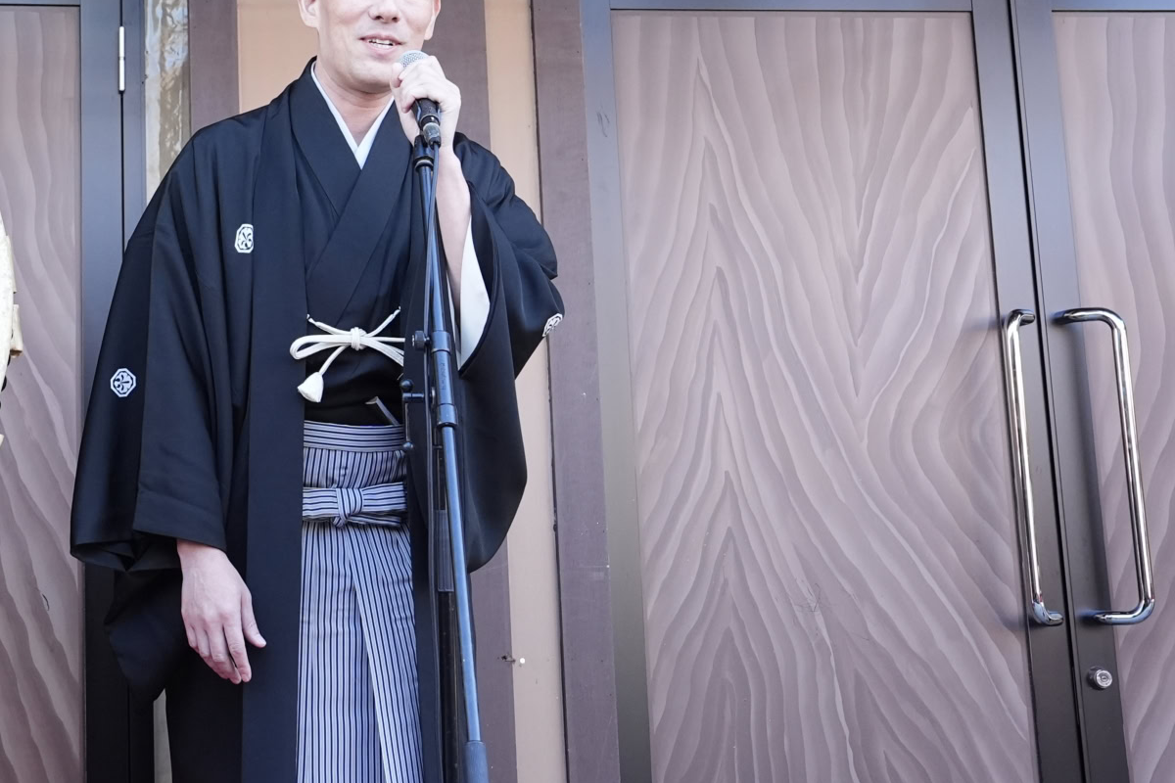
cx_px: 8
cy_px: 150
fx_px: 2089
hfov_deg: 29.4
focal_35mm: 64
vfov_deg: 21.0
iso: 2000
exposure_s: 1/320
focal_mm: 30
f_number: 5.6
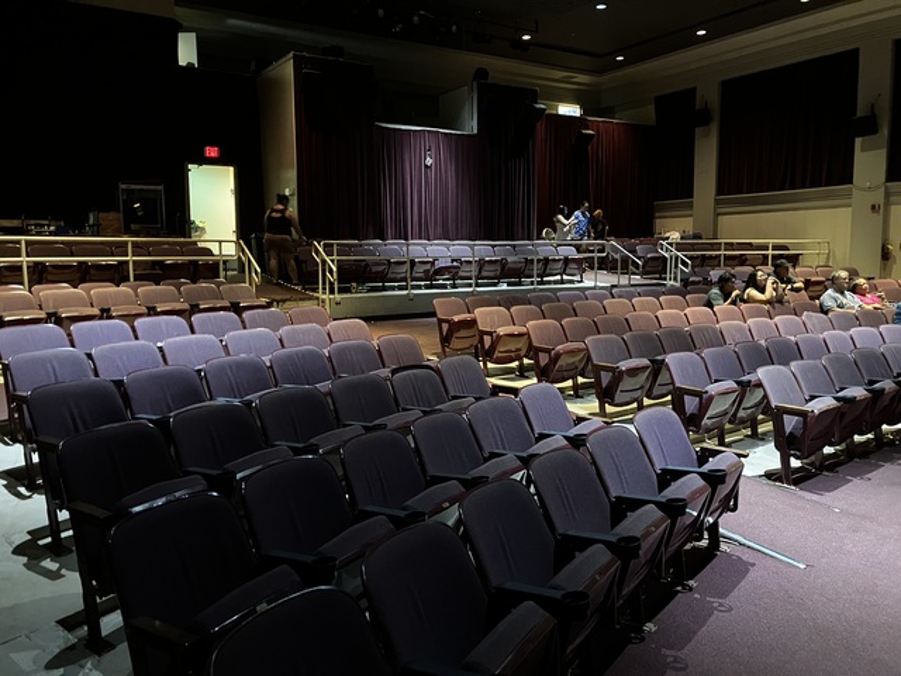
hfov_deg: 63.4
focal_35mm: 28
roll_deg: -0.1
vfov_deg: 49.7
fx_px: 729
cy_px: 338
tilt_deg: -5.5
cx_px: 450
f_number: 1.8
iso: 640
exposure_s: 1/15
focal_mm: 3.99
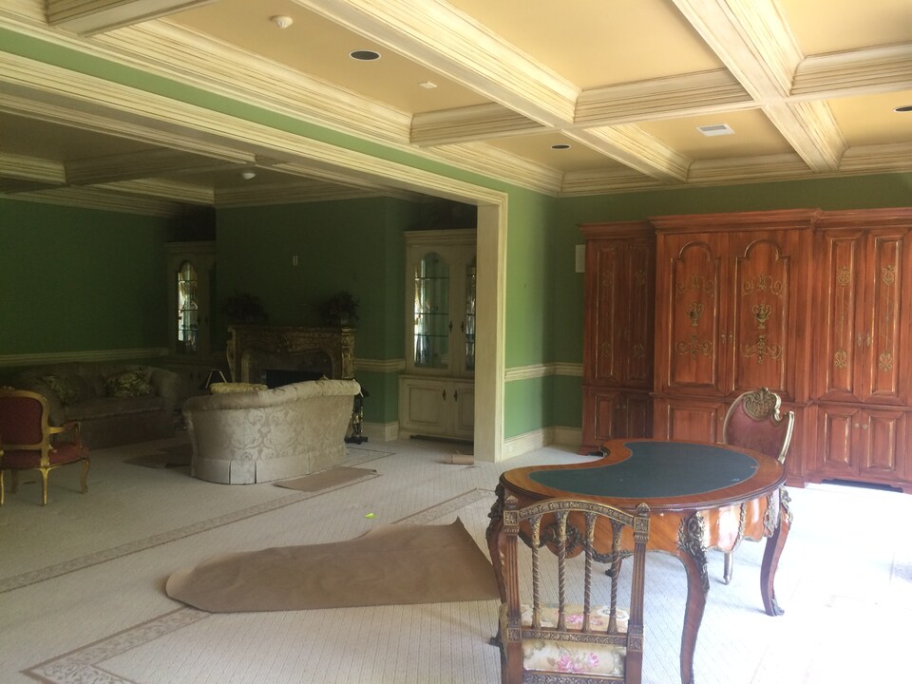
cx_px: 456
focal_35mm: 29
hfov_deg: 61.7
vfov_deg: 48.2
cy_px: 342
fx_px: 764
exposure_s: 1/30
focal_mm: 4.15
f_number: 2.2
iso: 64
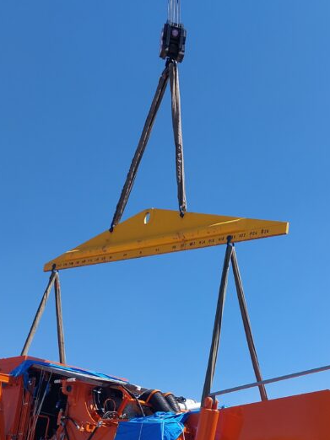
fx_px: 585
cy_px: 297
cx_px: 176
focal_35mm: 46
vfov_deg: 40.7
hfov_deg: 31.5
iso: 25
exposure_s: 1/938
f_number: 1.8
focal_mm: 5.23
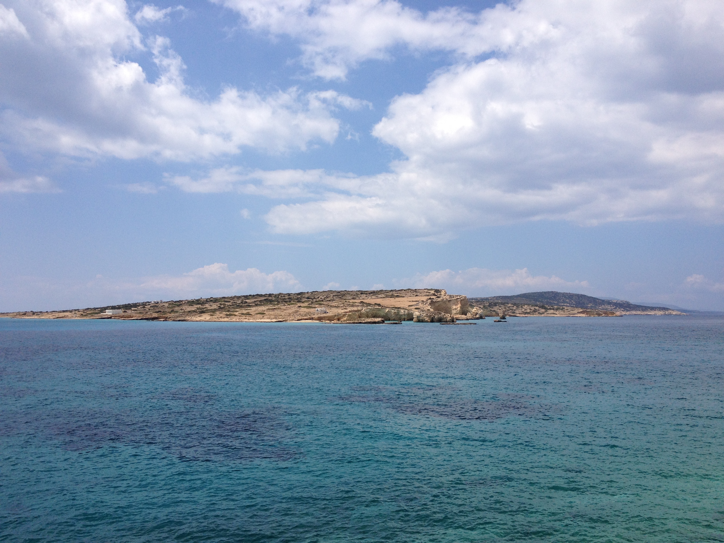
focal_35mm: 35
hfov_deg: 52.6
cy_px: 272
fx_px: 732
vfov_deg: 40.7
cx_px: 362
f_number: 2.4
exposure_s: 1/3460
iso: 50
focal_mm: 4.28
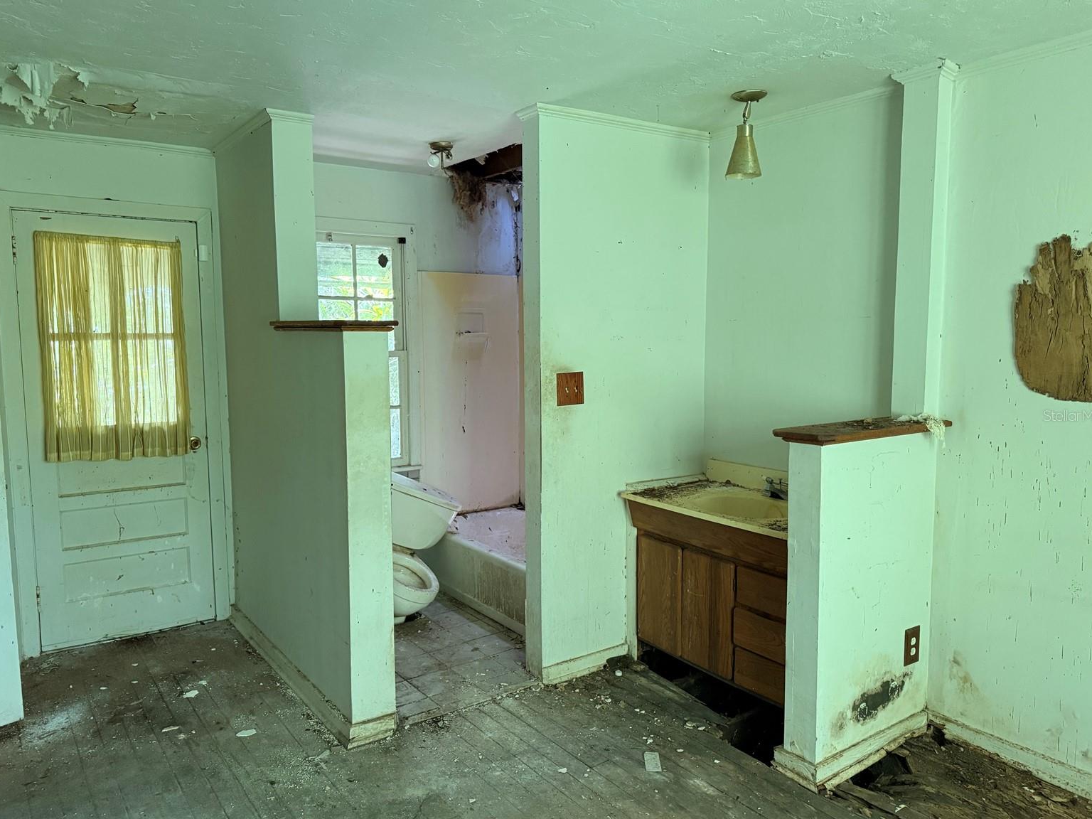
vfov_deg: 54.9
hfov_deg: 69.4
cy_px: 415
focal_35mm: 25
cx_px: 542
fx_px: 789
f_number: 1.78
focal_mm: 6.76
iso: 500
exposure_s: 1/60
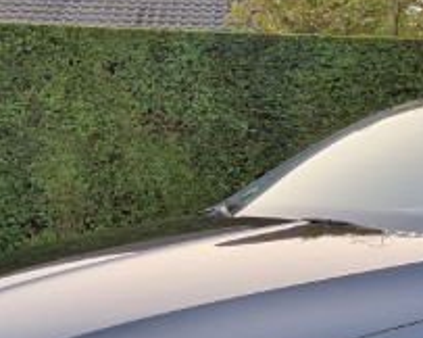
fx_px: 926
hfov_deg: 24.8
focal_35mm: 74
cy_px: 394
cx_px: 398
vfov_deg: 19.6
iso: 50
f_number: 1.8
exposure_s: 1/100
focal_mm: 6.7
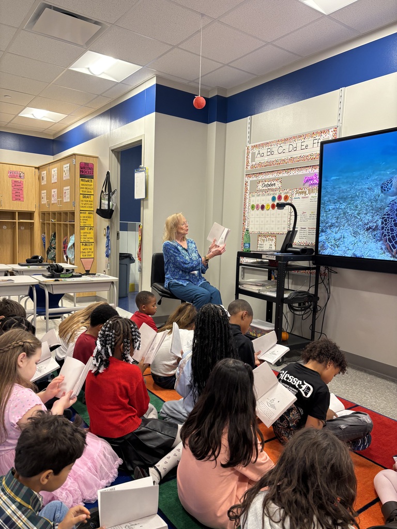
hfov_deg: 53.1
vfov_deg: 67.3
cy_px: 264
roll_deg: -2.1
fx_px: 398
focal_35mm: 26
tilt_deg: -5.3
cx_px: 198
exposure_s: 1/60
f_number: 1.6
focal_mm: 5.96
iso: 100
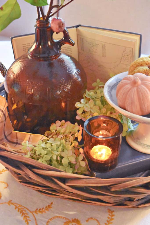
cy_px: 112
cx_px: 75
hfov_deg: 23.8
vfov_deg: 35.0
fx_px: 356
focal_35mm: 57
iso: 12800
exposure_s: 1/60
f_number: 4.8
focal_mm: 38
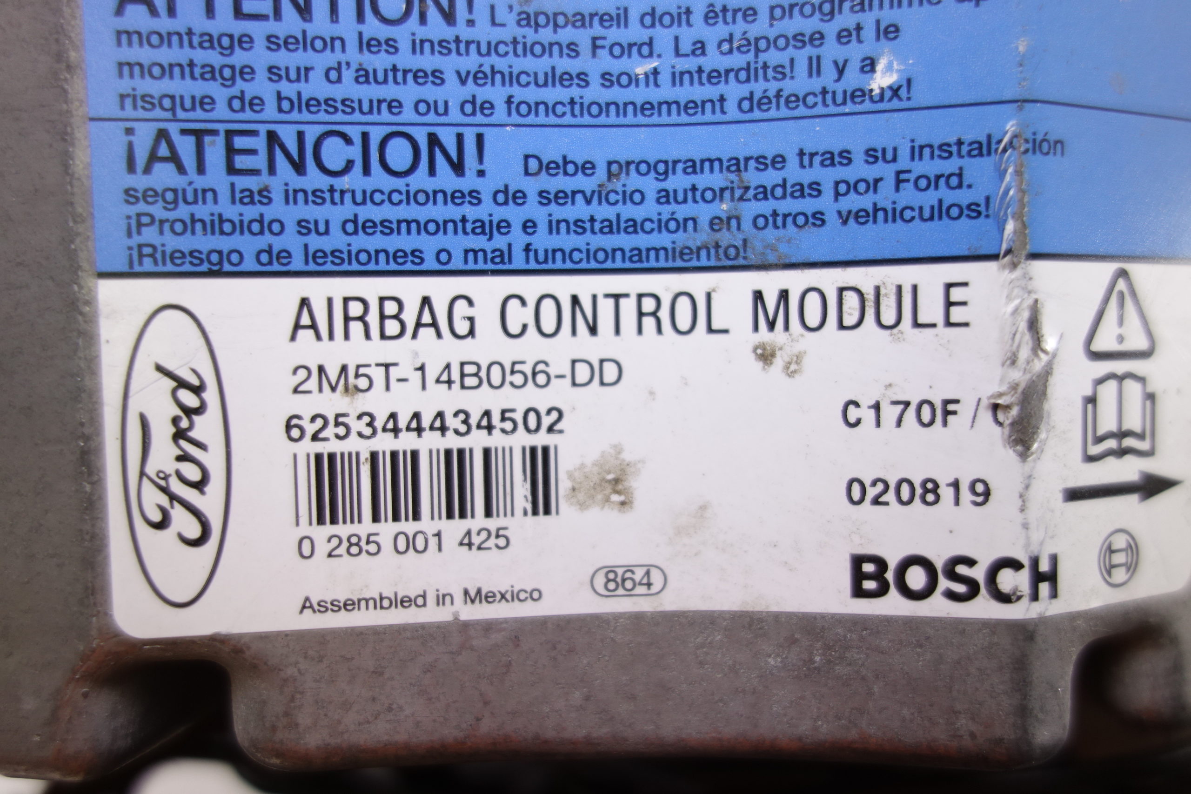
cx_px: 596
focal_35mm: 28
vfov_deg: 46.4
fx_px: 926
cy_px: 397
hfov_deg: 65.5
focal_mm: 10.4
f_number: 2
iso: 125
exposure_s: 1/100
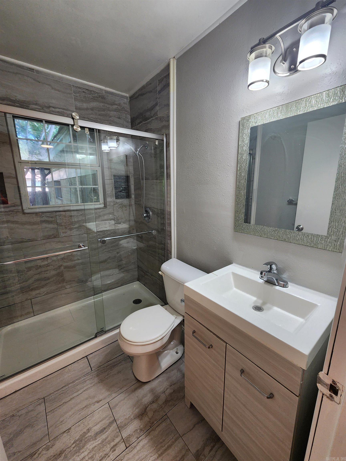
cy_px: 230
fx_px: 173
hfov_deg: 89.9
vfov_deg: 106.2
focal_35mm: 13
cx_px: 173
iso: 160
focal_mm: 2.2
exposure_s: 1/60
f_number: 2.2
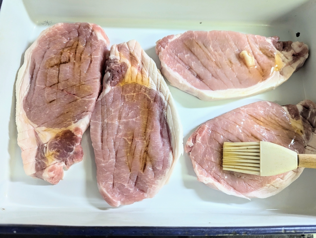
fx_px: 219
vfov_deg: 57.0
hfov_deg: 71.5
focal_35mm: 24
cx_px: 158
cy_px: 119
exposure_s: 1/33.3
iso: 256
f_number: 1.85
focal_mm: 6.81
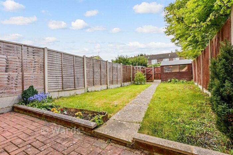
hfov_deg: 96.7
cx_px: 116
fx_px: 104
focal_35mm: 16
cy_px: 78
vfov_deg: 73.8
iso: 400
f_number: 9
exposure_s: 1/160
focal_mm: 11
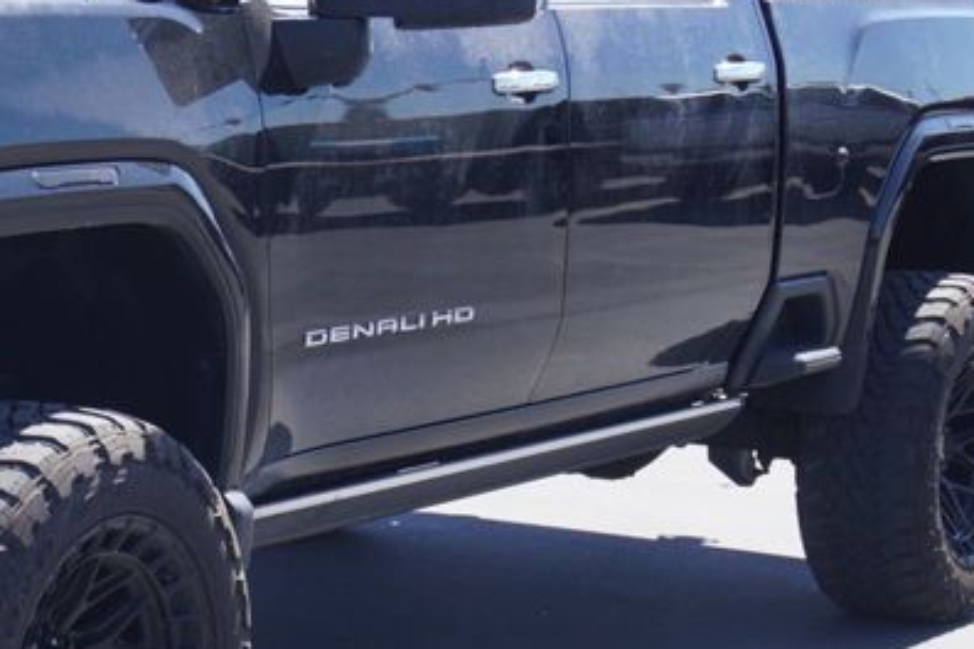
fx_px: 3254
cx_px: -20
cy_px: 374
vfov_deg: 11.4
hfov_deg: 16.6
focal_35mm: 120
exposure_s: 1/125
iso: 100
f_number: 7.1
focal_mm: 31
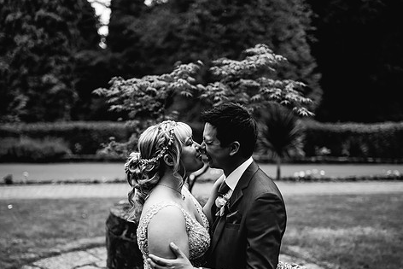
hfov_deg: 45.4
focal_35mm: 43
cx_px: 187
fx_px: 481
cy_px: 164
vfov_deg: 31.1
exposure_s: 1/250
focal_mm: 35
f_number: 1.4
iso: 320
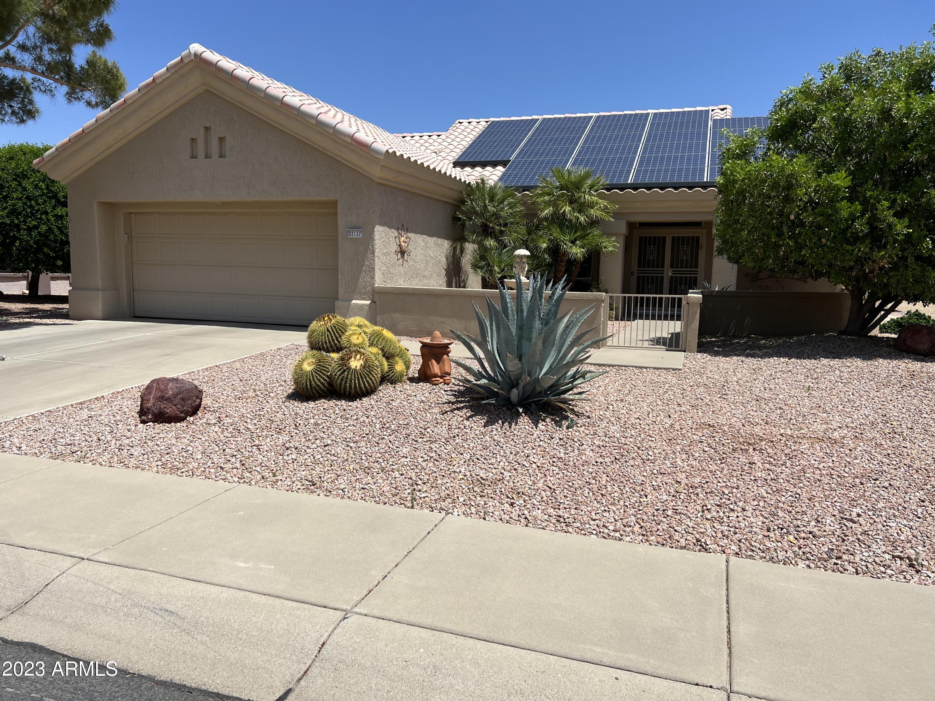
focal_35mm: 26
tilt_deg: -6.7
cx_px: 468
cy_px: 350
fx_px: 702
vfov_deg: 53.1
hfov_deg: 67.3
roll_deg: -1.4
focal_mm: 5.7
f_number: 1.5
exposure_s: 1/5587
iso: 50
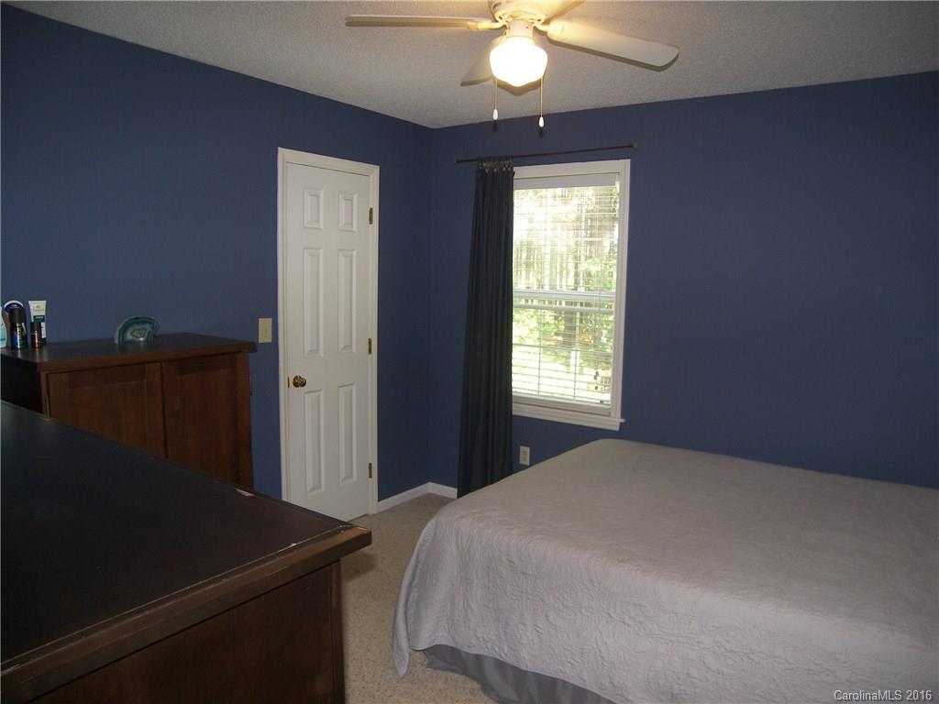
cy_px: 352
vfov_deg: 56.8
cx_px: 470
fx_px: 651
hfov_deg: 71.6
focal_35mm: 24
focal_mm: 5
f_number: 2.8
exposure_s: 1/30
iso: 100
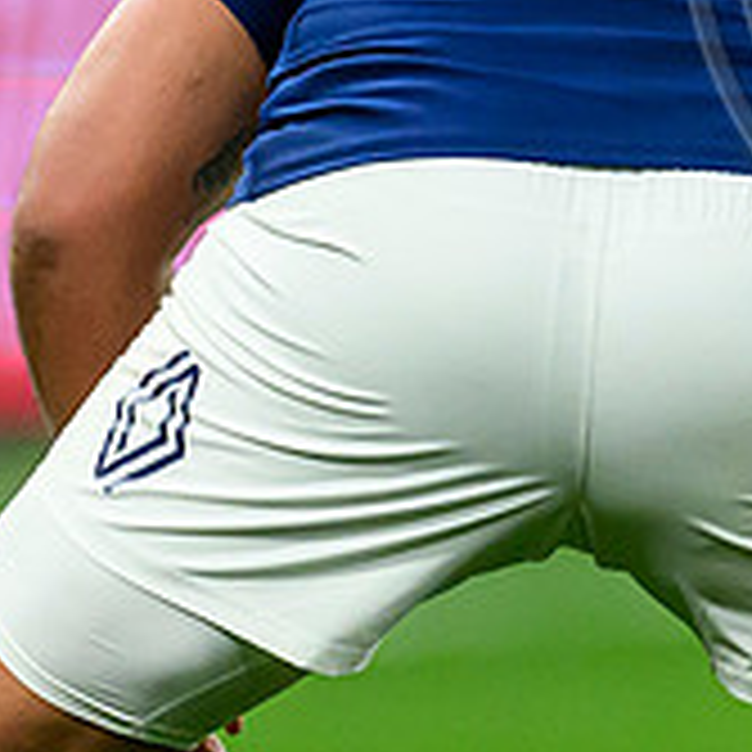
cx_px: 2055
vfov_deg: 0.6
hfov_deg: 0.6
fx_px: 68499
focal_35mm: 2787
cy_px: 698
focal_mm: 400
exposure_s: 1/2500
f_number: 2.8
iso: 3200
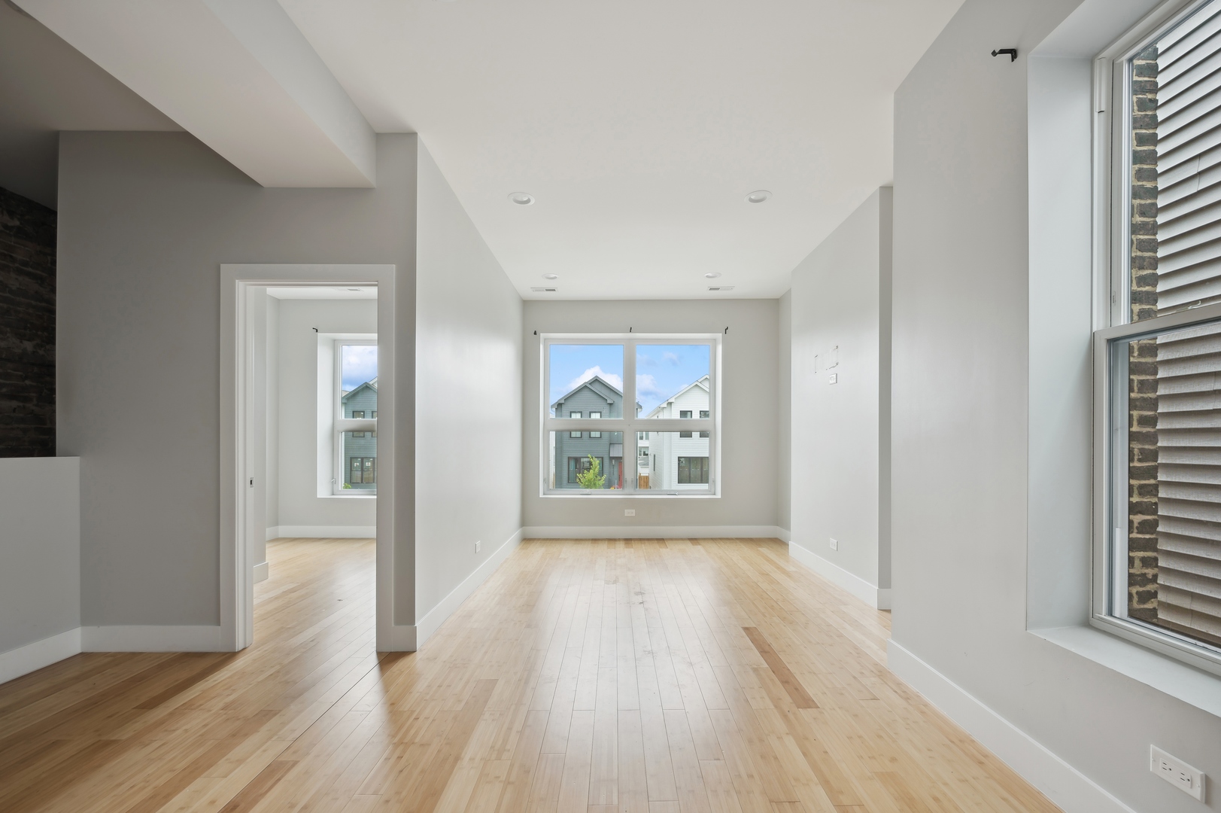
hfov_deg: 104.3
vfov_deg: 81.1
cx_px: 610
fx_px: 475
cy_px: 406
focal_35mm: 14
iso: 100
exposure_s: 1/2
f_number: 10
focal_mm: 14
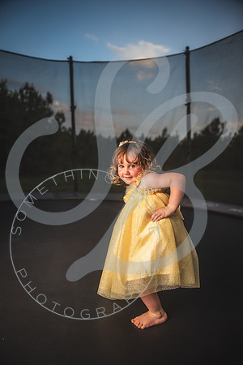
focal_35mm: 24
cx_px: 122
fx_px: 243
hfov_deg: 53.1
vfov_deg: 73.7
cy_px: 182
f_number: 2.8
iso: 100
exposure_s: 1/1000
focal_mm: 24
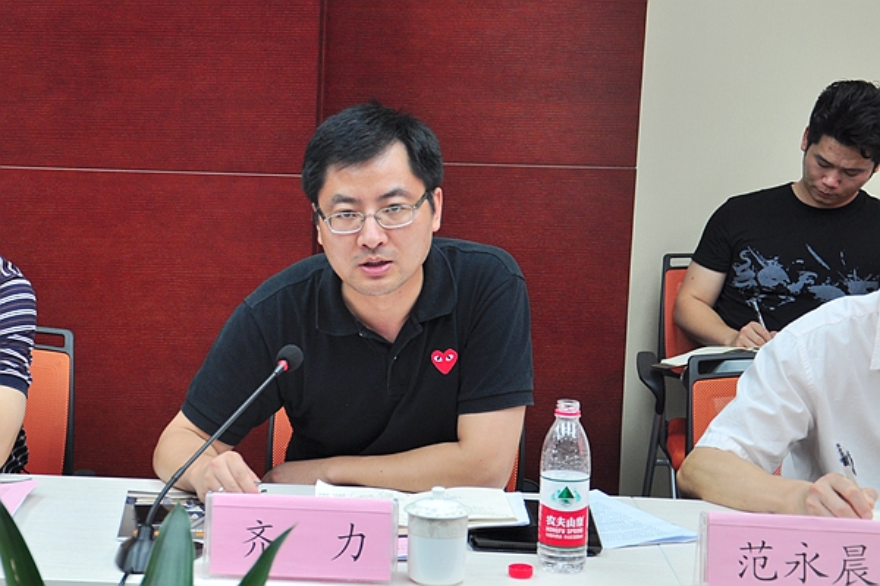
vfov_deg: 22.6
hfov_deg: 33.4
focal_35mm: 60
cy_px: 293
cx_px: 440
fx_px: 1467
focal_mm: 40
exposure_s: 1/20
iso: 250
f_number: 4.5
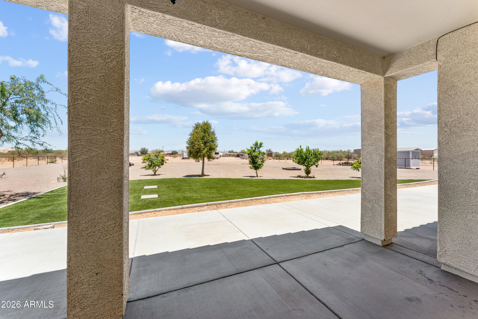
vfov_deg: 81.2
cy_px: 160
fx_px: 186
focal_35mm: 14
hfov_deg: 104.3
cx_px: 239
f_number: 22
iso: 100
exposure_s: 1/50
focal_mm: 14
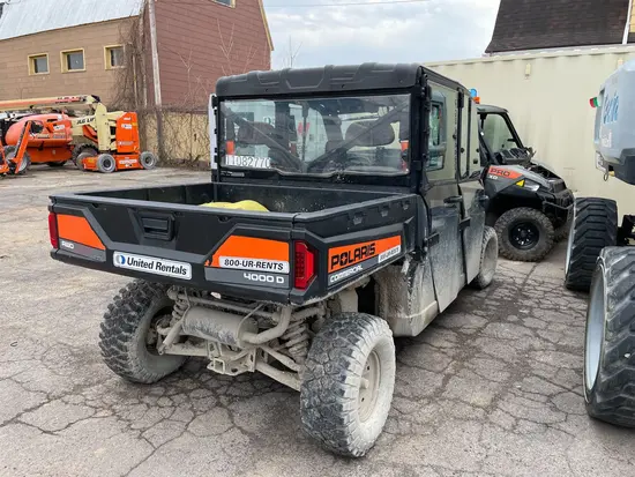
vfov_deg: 53.1
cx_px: 318
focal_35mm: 26
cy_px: 238
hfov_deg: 67.3
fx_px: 477
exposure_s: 1/1335
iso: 50
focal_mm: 4.2
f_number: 1.6
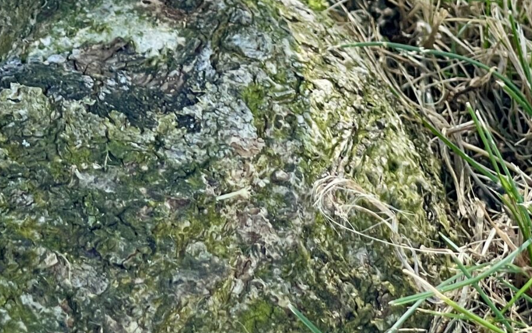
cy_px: -241
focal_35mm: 194
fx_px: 2814
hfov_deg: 10.7
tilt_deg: -19.5
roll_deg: -0.2
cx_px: 3
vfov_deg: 6.6
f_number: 2.2
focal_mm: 7.5
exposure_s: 1/99
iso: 25
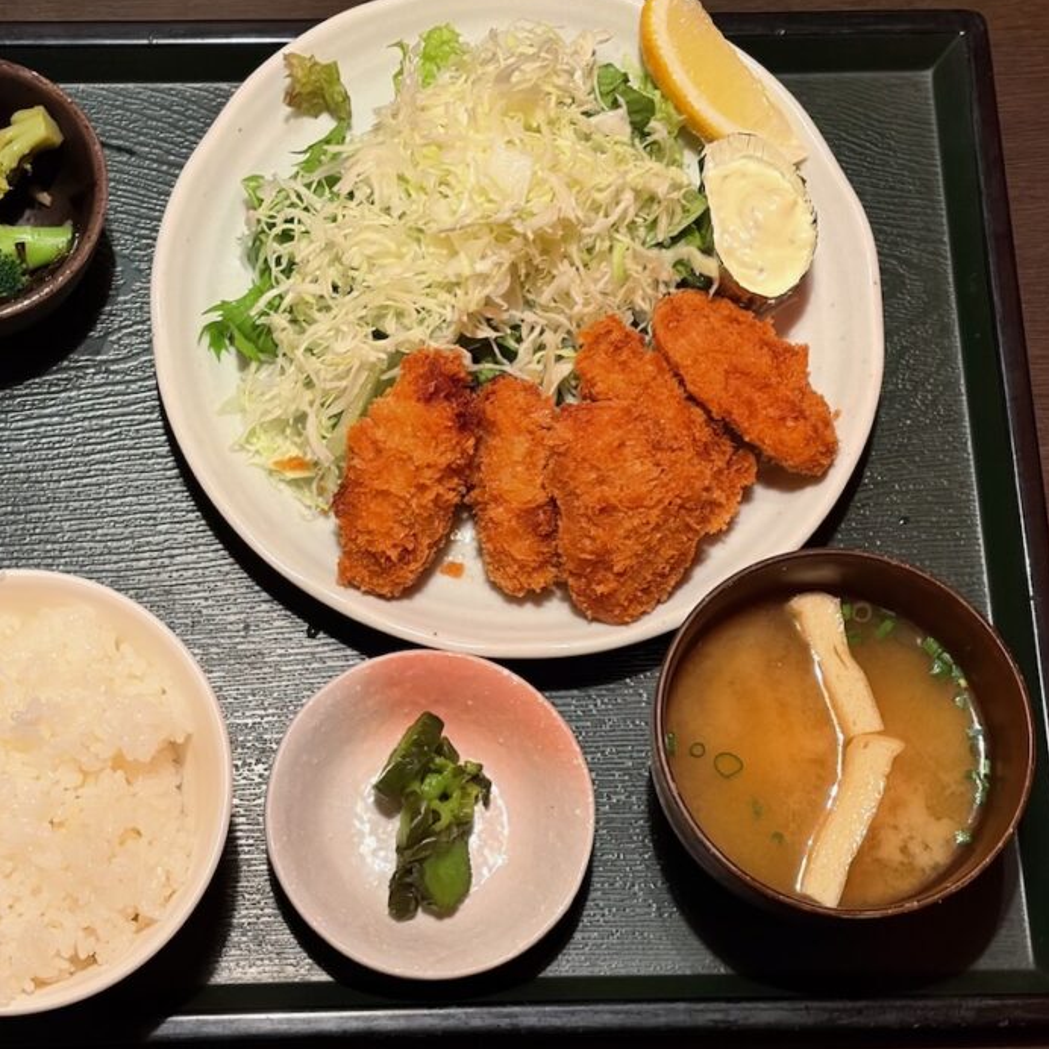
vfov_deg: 25.4
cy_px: 515
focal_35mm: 68
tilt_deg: -70.8
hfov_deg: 25.2
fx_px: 2331
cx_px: 352
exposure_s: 1/33
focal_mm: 5.96
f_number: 1.6
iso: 200
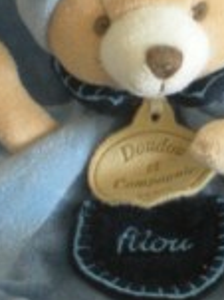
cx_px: 149
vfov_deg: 15.0
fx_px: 1132
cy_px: 209
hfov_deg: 11.3
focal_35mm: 131
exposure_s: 1/20.2
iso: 200
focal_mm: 6.3
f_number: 3.1
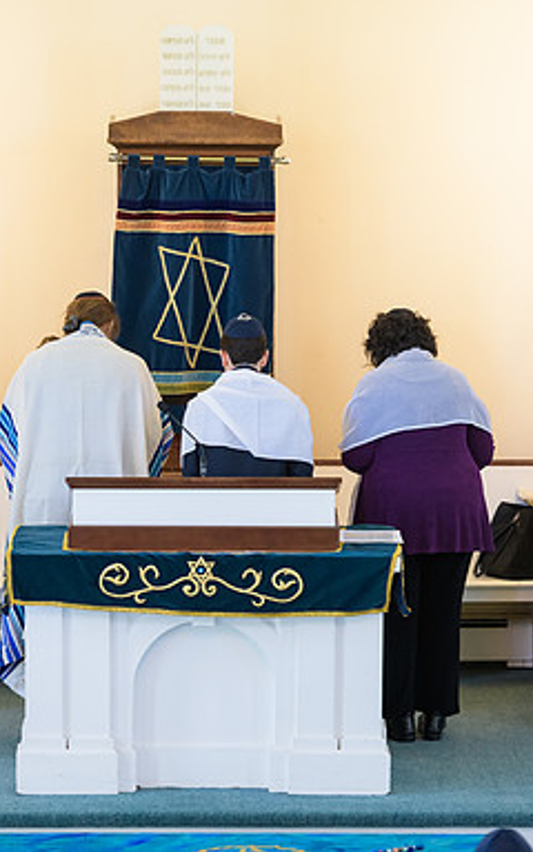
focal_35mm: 200
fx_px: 4648
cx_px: 244
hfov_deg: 6.6
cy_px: 425
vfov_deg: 10.5
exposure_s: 1/125
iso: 1000
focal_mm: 130
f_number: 3.2
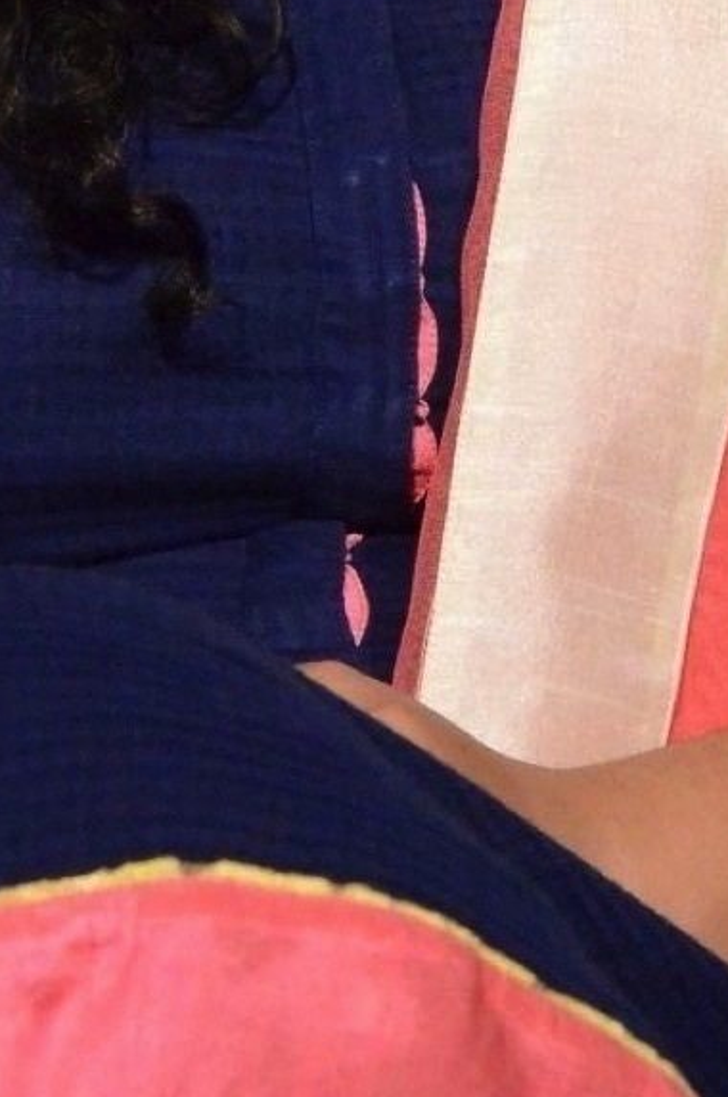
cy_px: 49
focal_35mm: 356
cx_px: 276
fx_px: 10824
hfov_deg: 3.9
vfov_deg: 5.8
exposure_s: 1/125
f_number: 5.6
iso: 8000
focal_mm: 75
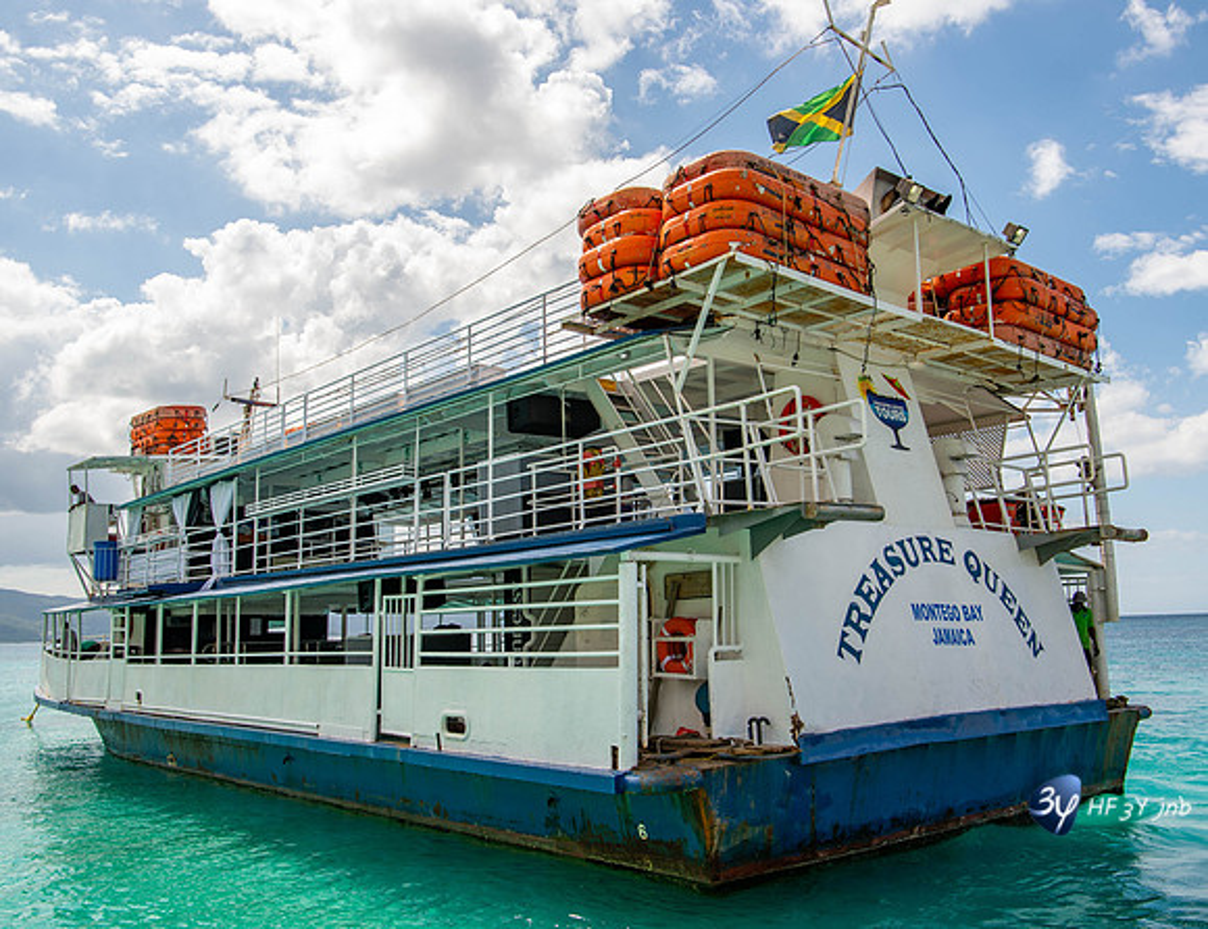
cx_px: 640
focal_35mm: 32
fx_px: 1124
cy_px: 464
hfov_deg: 56.5
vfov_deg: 44.9
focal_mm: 29
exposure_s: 1/250
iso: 100
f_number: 8
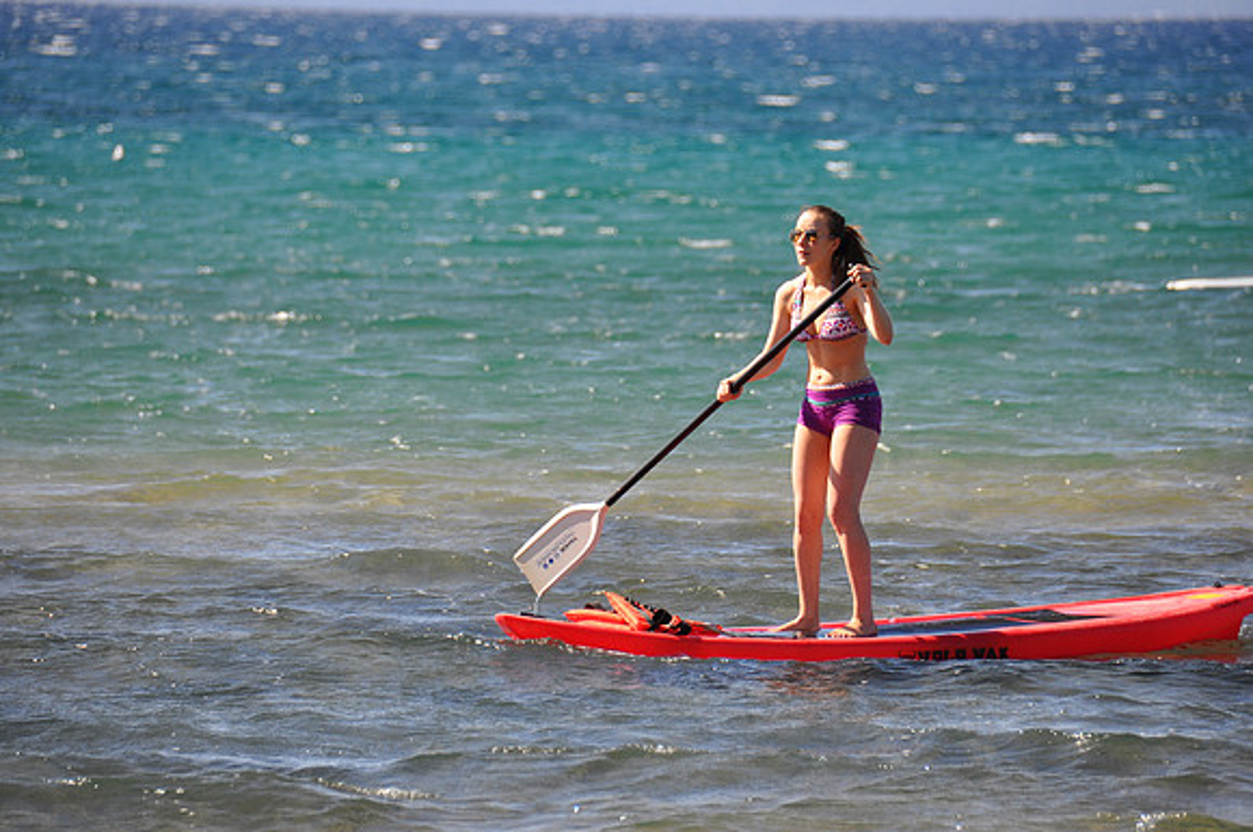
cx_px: 626
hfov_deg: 6.0
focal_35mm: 345
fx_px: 11991
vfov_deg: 4.0
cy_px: 416
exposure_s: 1/500
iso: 200
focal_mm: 230
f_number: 5.6
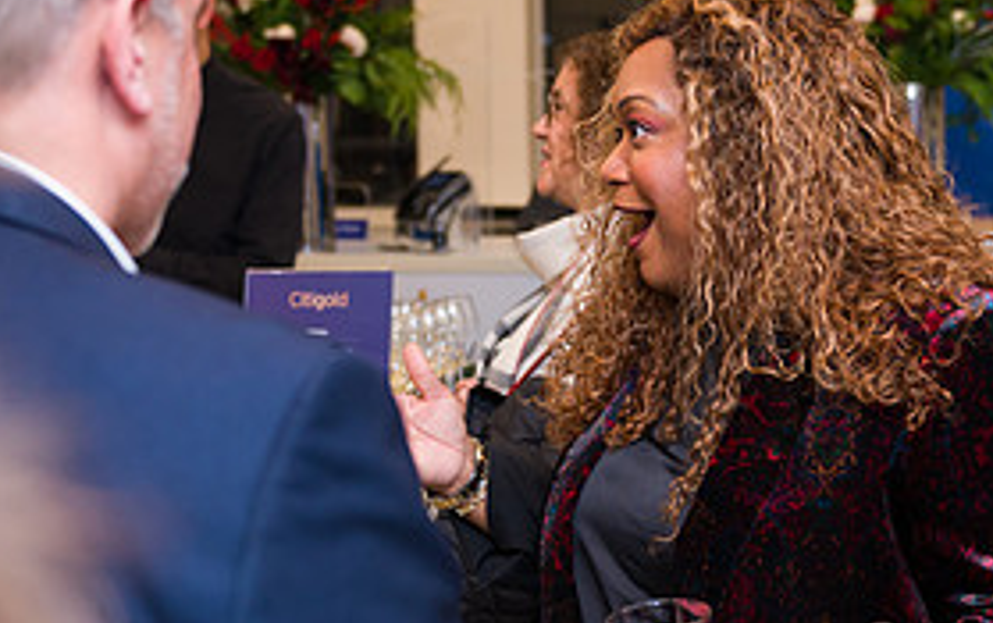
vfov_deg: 17.7
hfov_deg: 27.7
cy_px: 345
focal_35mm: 74
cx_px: 616
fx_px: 2005
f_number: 3.2
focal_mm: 35
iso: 400
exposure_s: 1/200
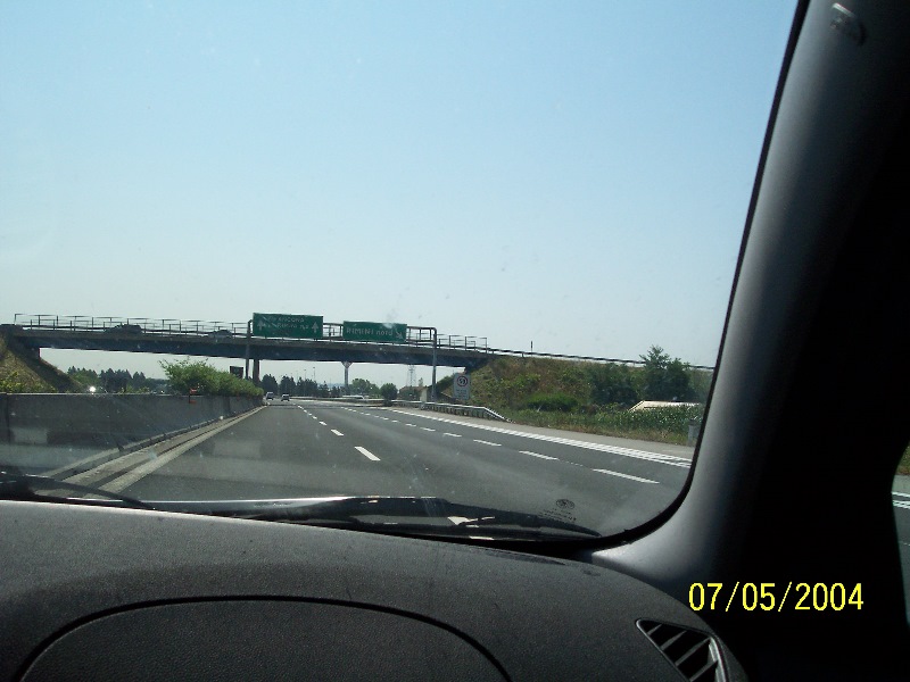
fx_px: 999
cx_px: 455
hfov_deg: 49.0
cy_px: 341
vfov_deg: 37.7
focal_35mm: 38
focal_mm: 8
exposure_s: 1/1000
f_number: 4.8
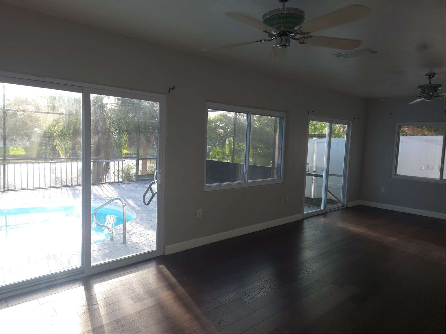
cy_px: 167
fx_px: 296
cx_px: 223
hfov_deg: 73.9
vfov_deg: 58.9
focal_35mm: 23
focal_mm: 5.4
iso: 50
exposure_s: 1/137
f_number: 1.8
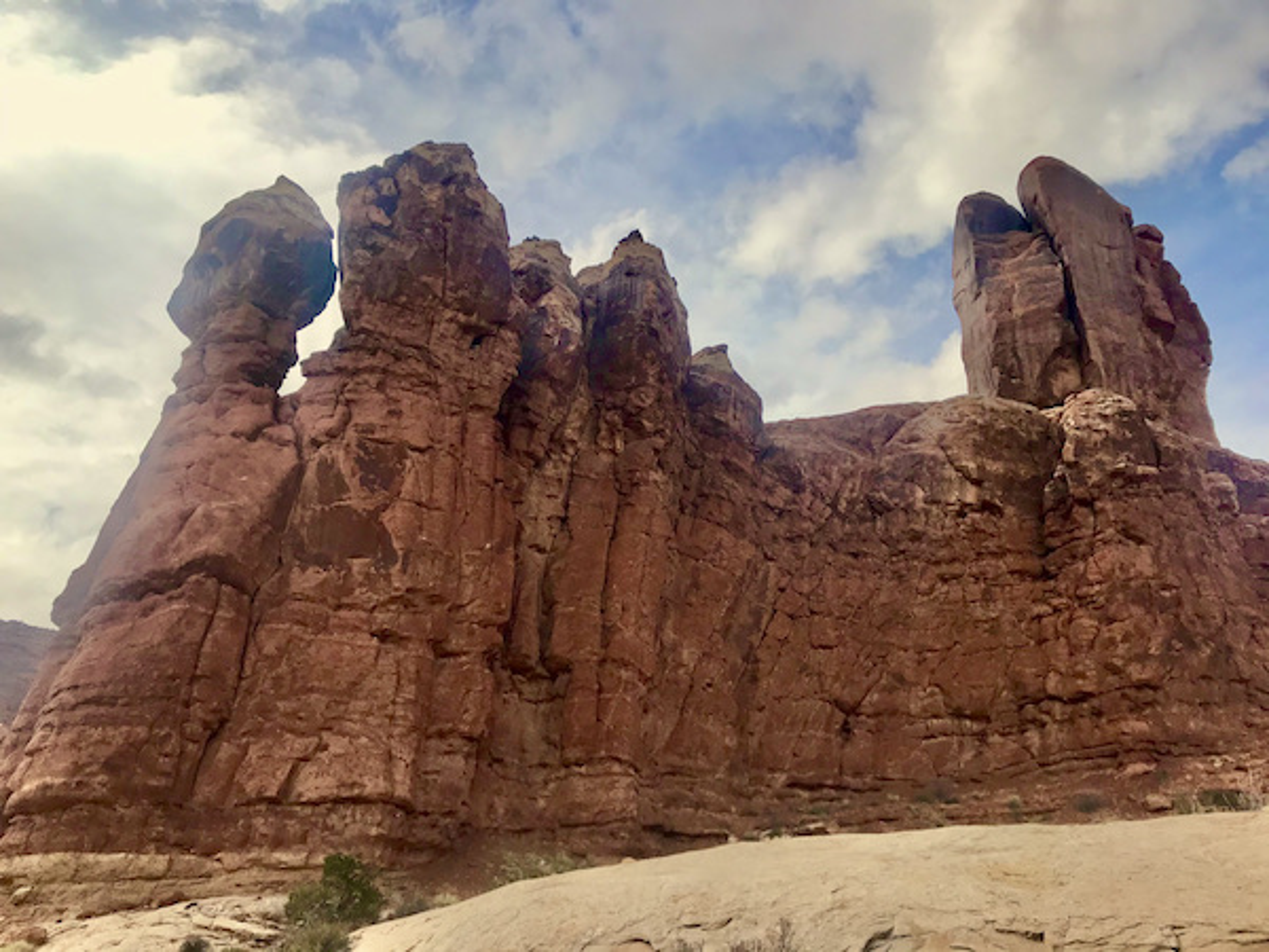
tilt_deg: +28.4
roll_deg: -4.1
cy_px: 476
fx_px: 1026
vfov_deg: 49.7
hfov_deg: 63.4
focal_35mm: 28
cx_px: 634
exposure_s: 1/2740
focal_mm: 3.99
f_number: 1.8
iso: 20
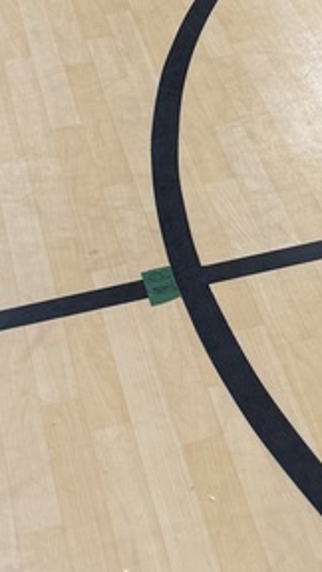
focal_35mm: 93
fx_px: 1412
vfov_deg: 18.5
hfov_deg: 12.8
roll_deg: -0.6
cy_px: -419
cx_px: 362
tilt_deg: -10.3
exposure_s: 1/121
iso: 125
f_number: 1.78
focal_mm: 6.76
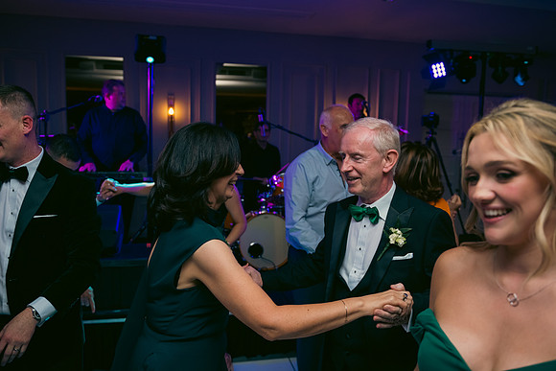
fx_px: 448
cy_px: 186
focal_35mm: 29
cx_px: 278
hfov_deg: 63.6
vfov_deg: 45.0
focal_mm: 29
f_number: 3.5
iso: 800
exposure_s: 1/160
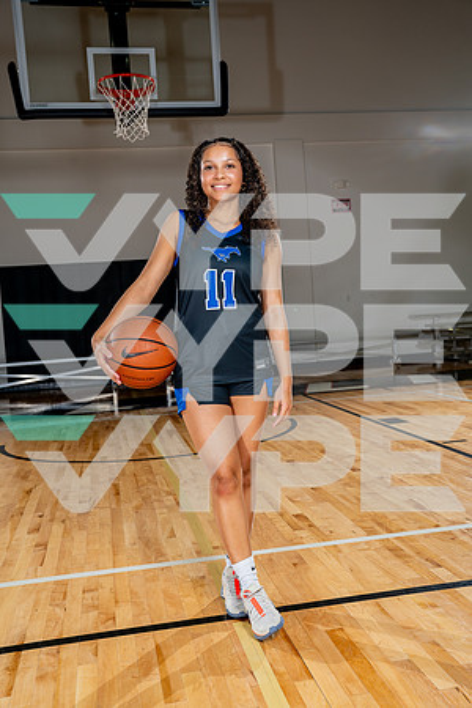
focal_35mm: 37
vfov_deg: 51.9
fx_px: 728
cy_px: 354
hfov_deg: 35.9
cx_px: 236
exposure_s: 1/250
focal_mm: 37
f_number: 5.6
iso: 200
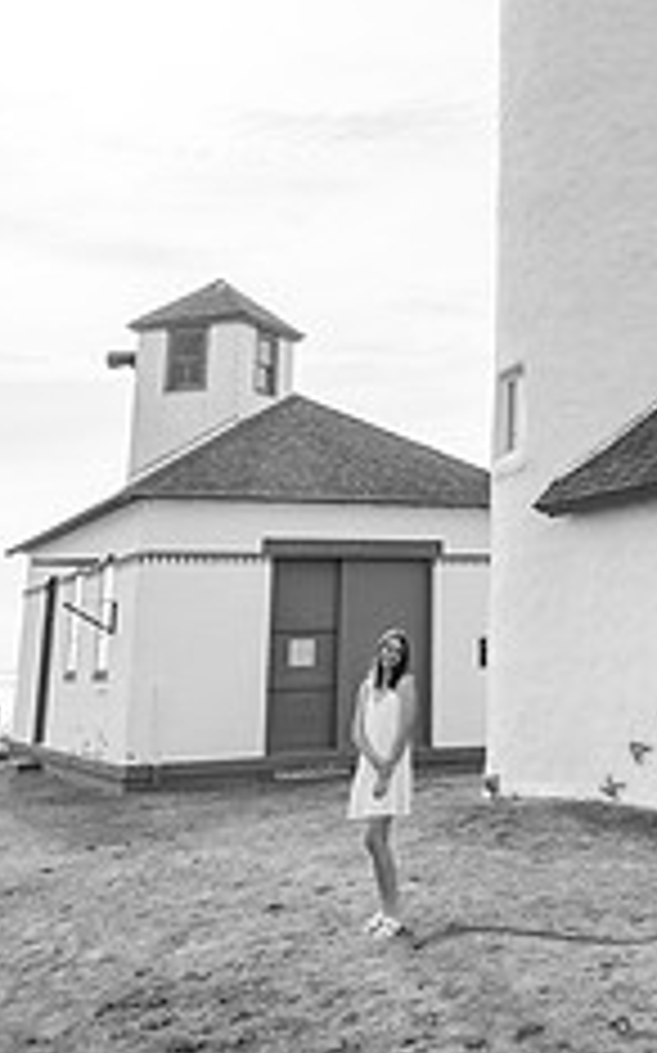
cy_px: 176
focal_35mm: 47
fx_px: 1348
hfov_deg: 26.8
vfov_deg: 40.5
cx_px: 544
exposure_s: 1/250
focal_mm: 24
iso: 400
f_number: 14
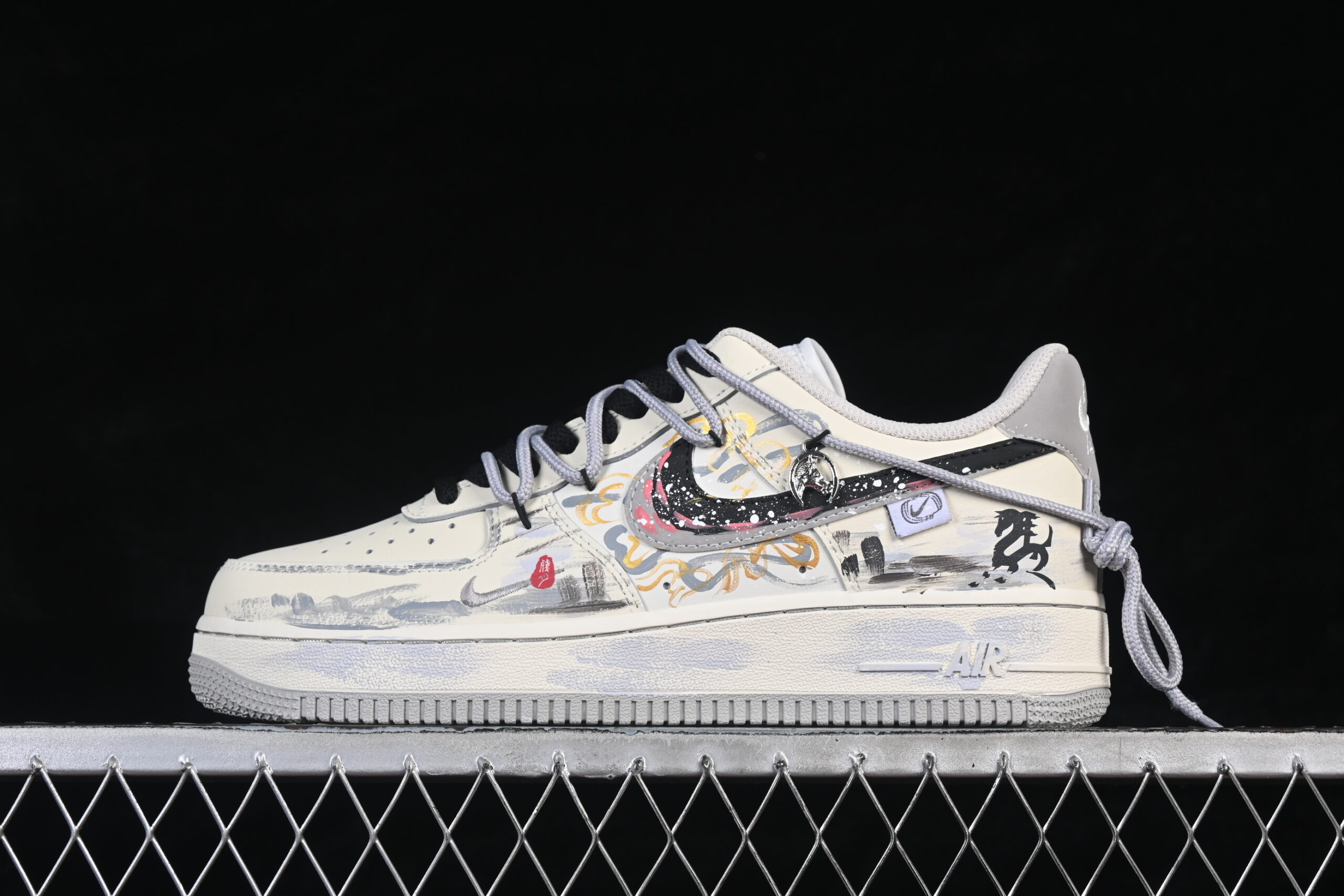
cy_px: 448
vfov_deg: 18.2
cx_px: 672
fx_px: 2800
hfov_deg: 27.0
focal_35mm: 75
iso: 160
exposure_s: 1/80
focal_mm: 50
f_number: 8
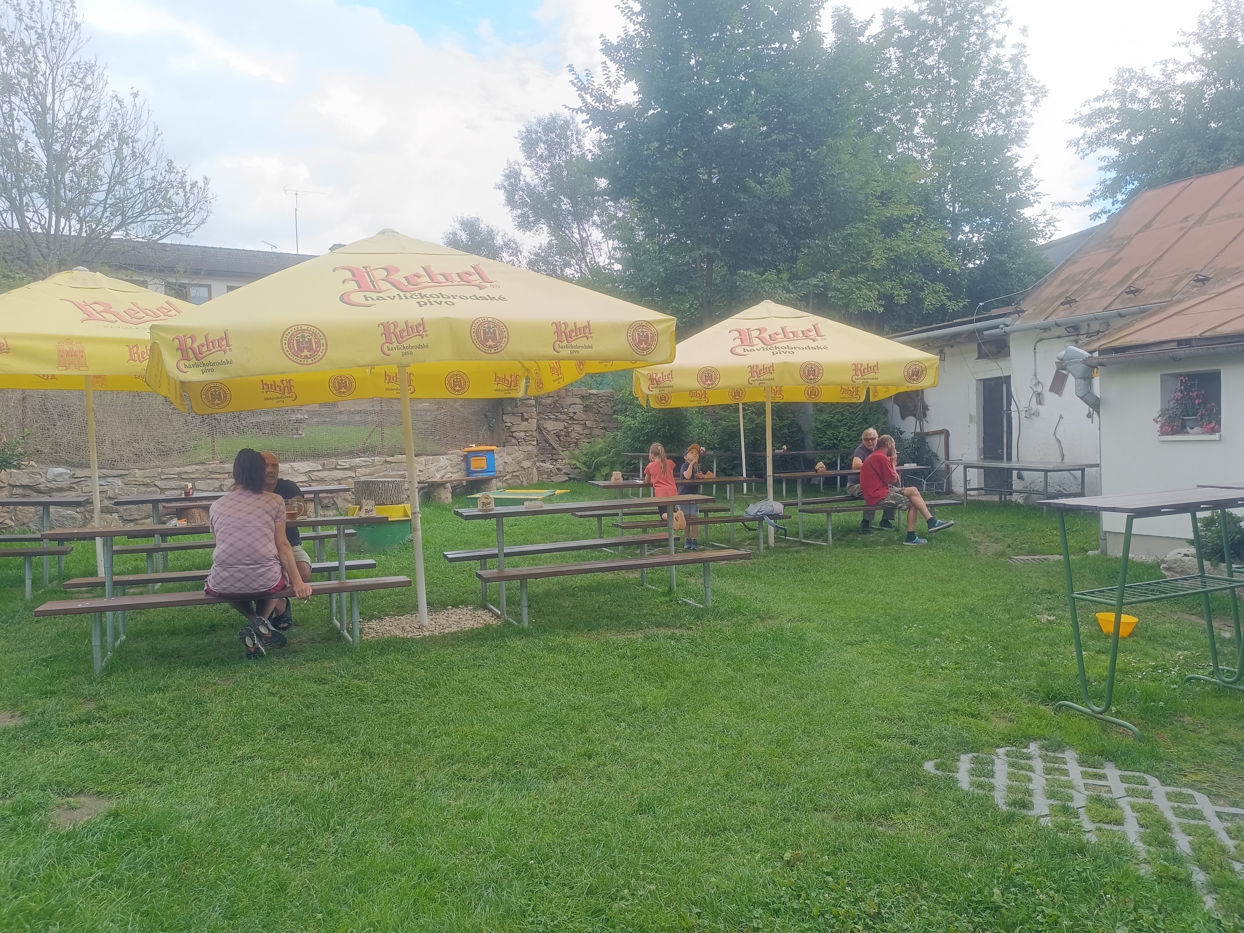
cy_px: 466
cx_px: 622
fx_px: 862
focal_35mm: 24
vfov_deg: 56.8
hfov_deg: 71.6
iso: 82
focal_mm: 6.14
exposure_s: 1/100
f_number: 1.65
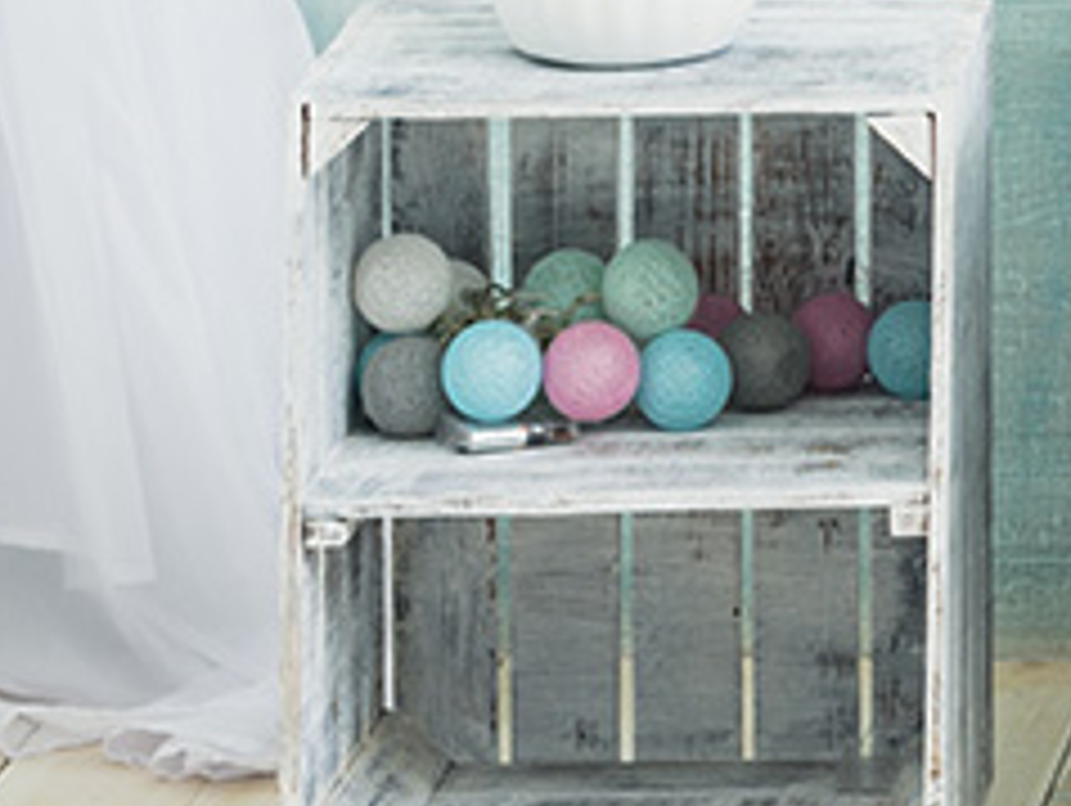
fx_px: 7495
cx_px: 2457
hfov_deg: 7.7
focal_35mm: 242
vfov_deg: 6.1
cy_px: -419
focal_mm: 50
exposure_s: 1/100
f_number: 5
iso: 125
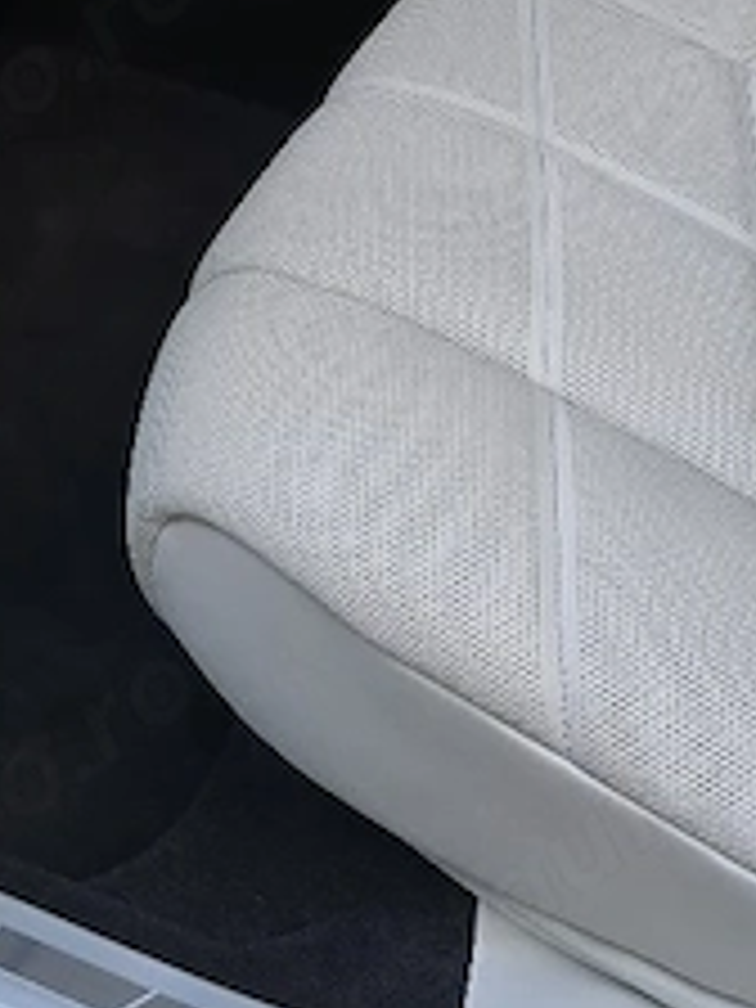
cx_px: 778
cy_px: -423
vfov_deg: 20.9
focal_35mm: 82
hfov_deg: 17.5
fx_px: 2388
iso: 25
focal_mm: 6.3
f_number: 1.7
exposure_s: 1/62.1
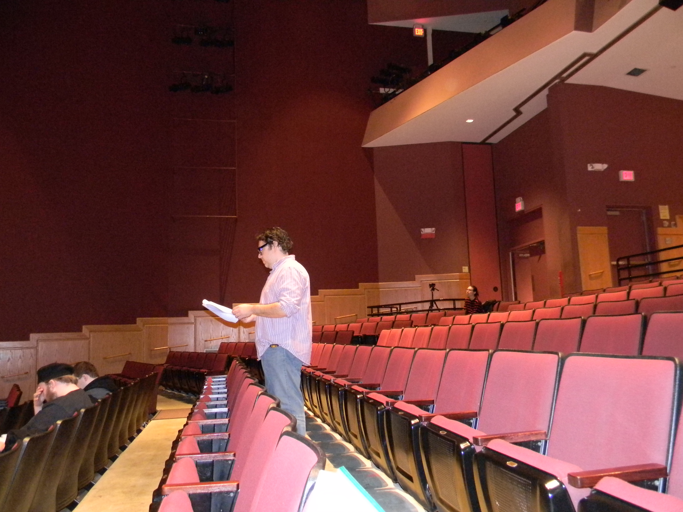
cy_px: 256
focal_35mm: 28
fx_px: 552
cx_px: 342
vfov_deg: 49.7
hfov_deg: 63.4
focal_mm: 5
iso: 800
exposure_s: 1/8
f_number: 3.5
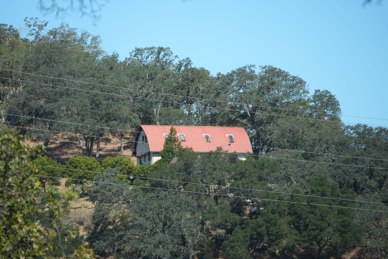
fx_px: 4311
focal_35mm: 400
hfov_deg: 5.2
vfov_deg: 3.4
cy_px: 130
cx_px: 194
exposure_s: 1/1250
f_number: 6.3
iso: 500
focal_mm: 400
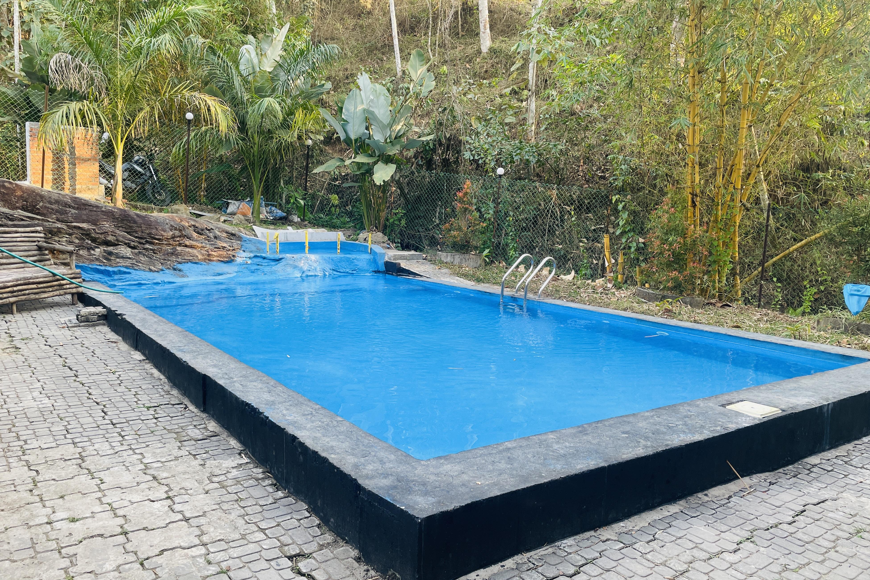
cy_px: 276
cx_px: 429
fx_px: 677
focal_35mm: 28
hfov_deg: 65.5
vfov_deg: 46.4
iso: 50
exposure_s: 1/121
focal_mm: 4.2
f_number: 1.6
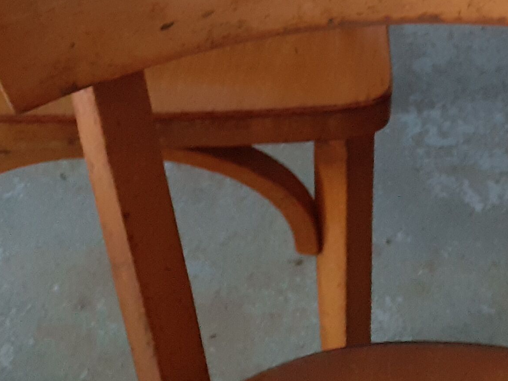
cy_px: -157
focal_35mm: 96
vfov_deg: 14.5
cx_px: 446
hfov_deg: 20.1
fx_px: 1409
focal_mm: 3.6
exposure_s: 1/50
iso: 250
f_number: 1.9
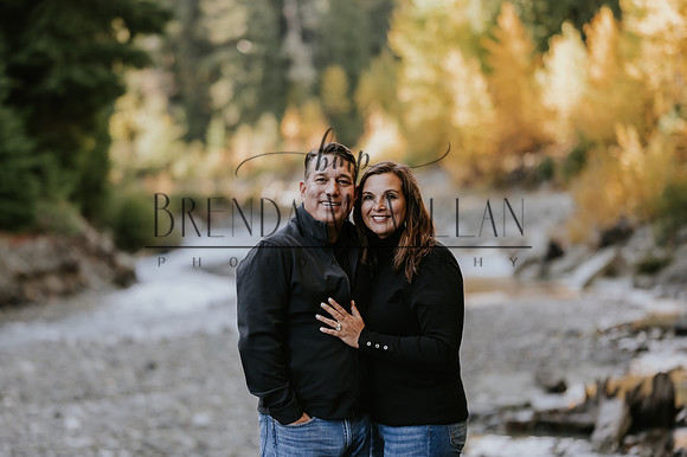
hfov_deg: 21.8
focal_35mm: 93
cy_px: 218
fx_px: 1783
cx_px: 309
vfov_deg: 14.6
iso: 500
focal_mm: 85
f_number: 1.8
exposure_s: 1/1000
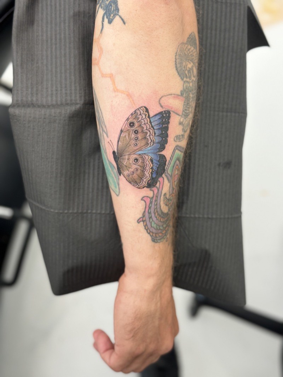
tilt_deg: -80.2
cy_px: 188
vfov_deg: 39.6
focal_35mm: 48
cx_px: 142
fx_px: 523
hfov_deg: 30.3
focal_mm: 6.76
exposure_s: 1/60
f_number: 1.78
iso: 100
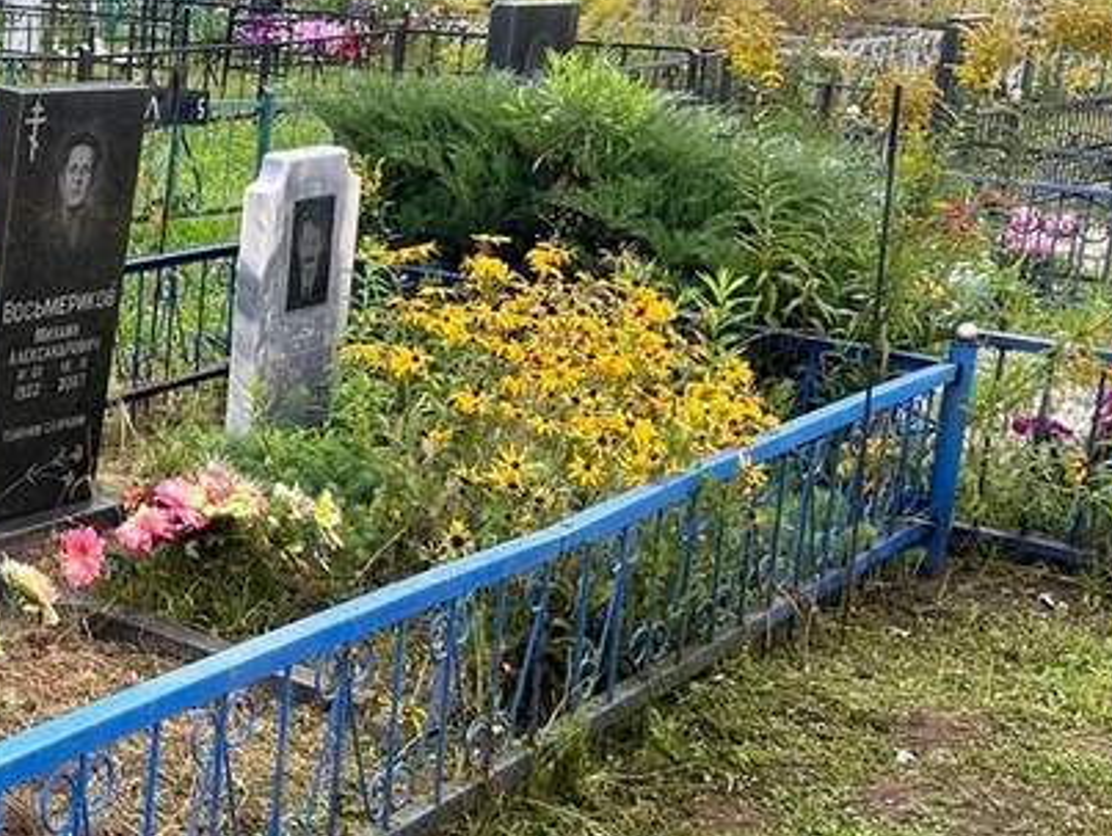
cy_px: 441
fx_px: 2122
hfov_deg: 27.7
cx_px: 6
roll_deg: -2.1
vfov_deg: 22.3
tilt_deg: -11.5
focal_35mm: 66
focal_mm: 5.7
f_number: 1.5
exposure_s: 1/421
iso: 50
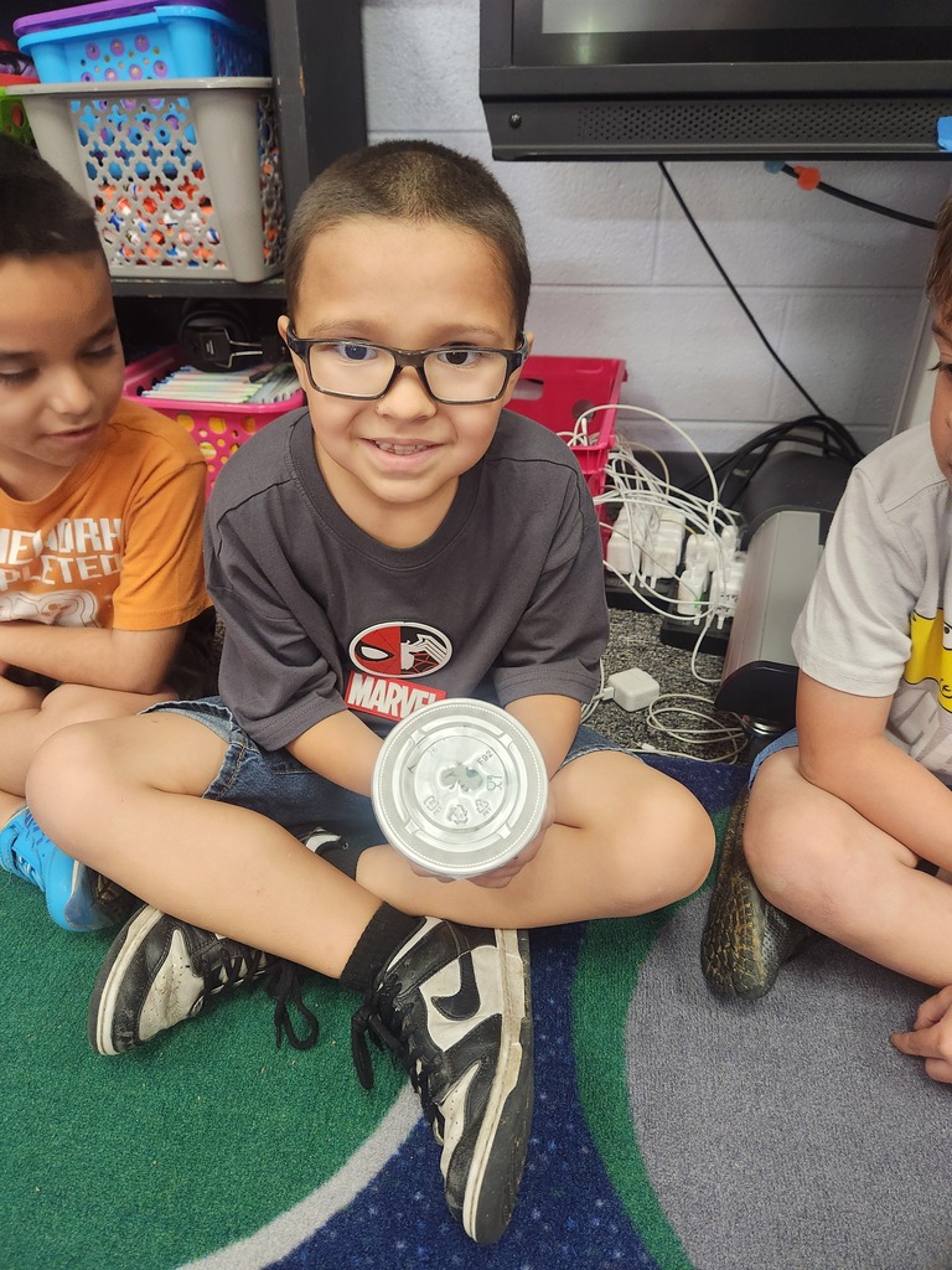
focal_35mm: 23
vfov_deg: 73.9
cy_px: 635
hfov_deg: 58.9
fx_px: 843
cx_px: 476
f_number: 1.8
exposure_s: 1/120
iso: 500
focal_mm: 5.4
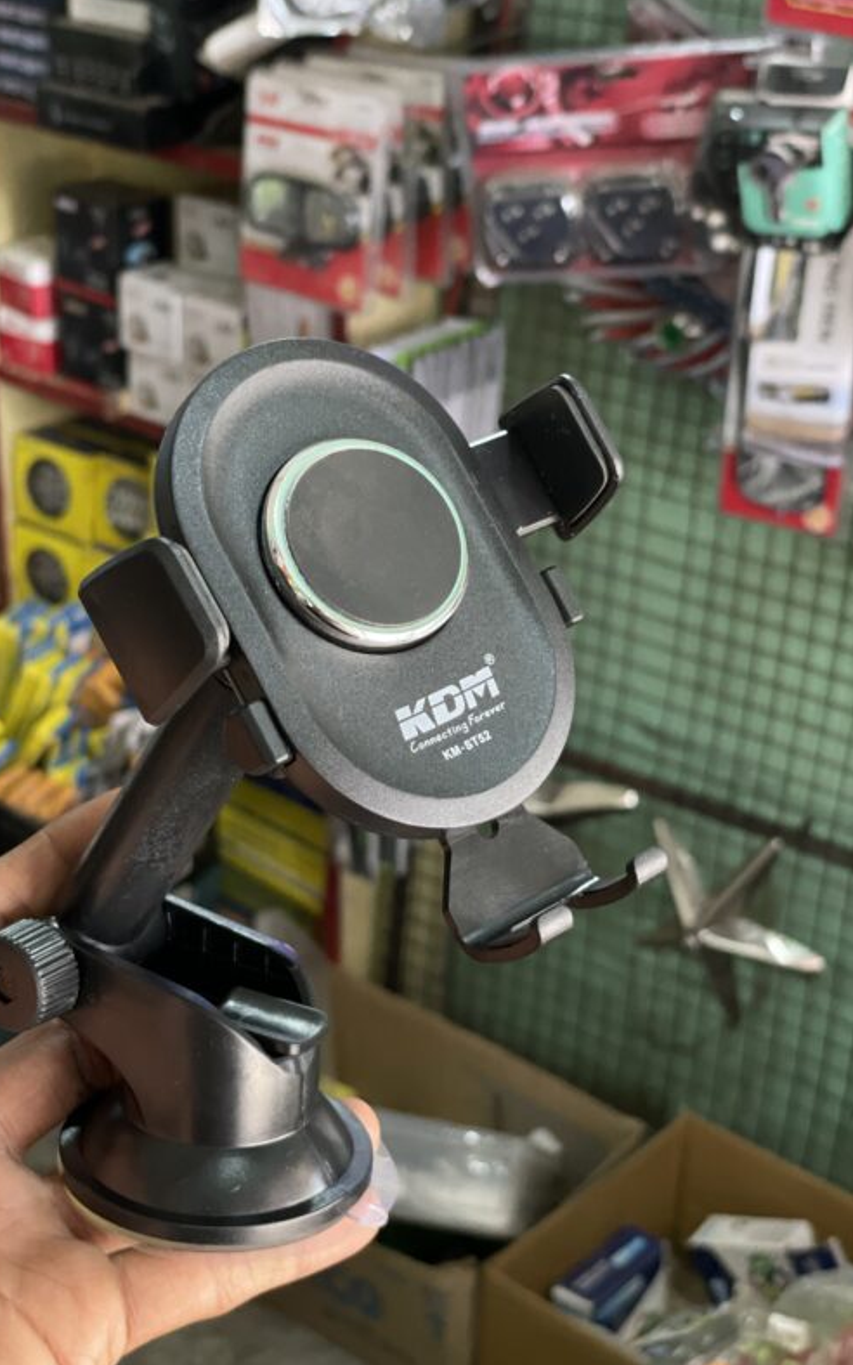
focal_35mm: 56
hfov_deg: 23.1
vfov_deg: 36.3
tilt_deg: -25.3
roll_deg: +0.0
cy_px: 676
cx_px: 335
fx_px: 2083
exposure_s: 1/100
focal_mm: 6
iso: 250
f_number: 2
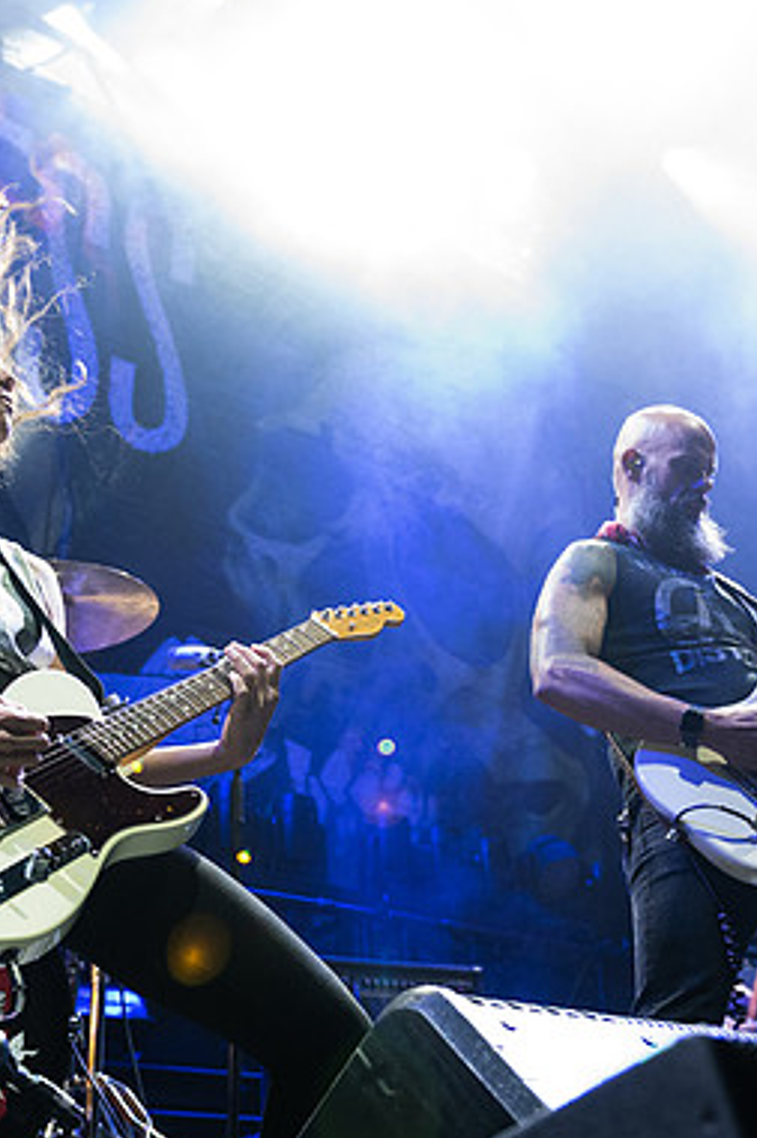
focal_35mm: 52
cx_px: 372
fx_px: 1642
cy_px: 565
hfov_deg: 26.0
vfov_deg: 38.2
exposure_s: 1/400
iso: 3200
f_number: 3.2
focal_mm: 32
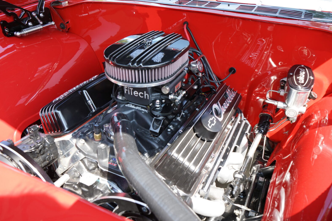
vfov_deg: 45.0
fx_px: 267
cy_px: 113
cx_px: 168
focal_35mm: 29
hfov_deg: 63.7
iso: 320
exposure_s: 1/60
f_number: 8
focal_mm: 28
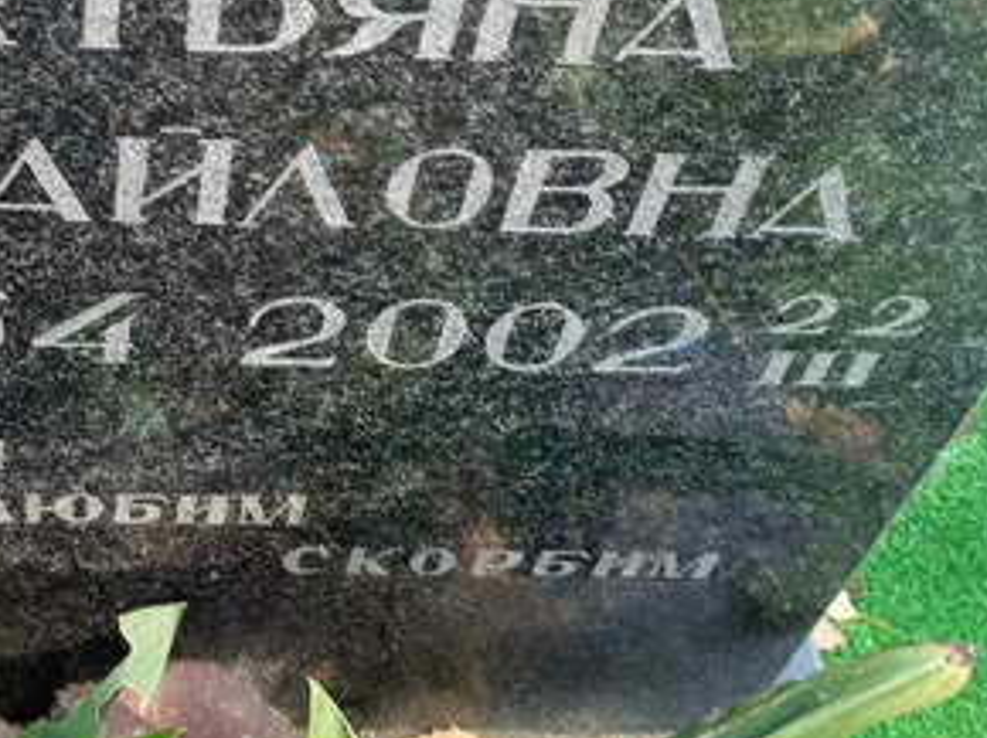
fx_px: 1966
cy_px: 204
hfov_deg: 27.8
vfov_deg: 21.1
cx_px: 242
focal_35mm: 69
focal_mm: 4.76
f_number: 1.69
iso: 149
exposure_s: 1/100
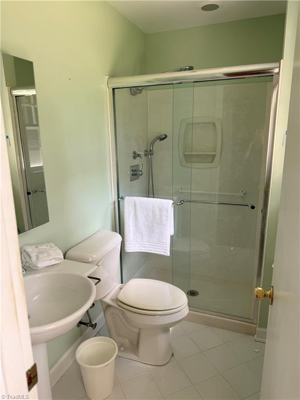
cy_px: 200
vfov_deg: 71.6
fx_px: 277
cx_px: 150
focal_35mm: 24
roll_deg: -0.2
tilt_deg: -13.3
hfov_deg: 56.8
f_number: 1.78
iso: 100
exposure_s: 1/121
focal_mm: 6.76
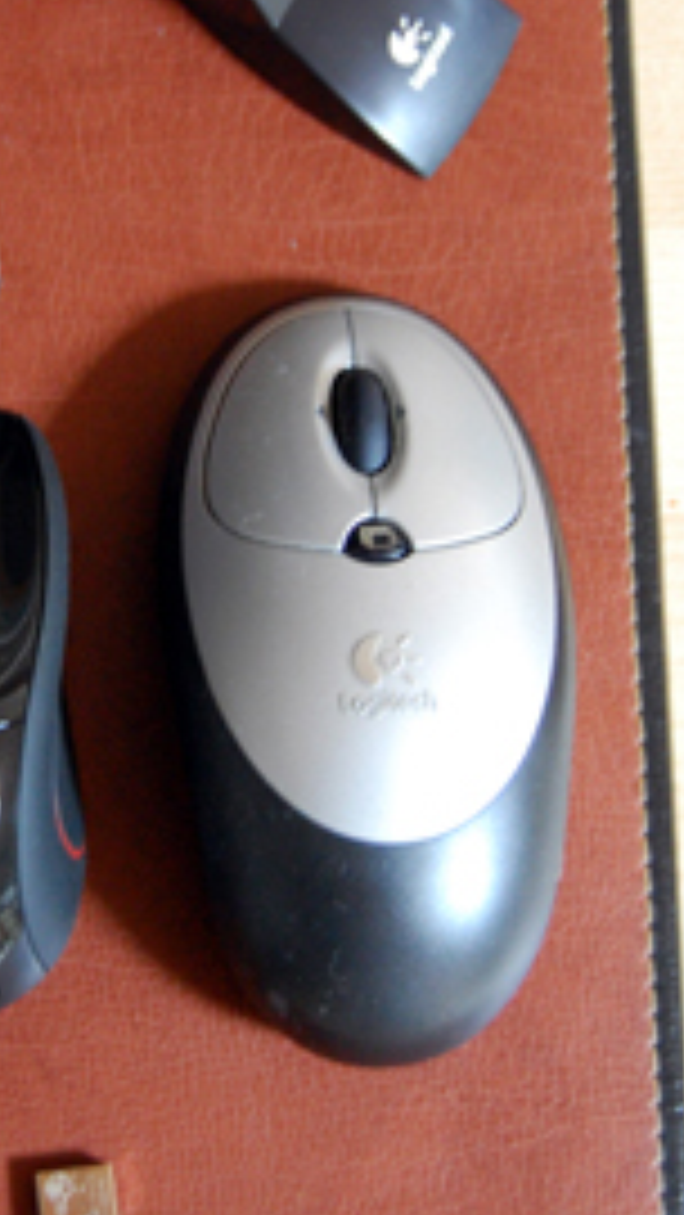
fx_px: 2997
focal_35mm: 93
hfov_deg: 12.9
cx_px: 18
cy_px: 423
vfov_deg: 22.8
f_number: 4.5
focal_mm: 32
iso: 1400
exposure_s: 1/8
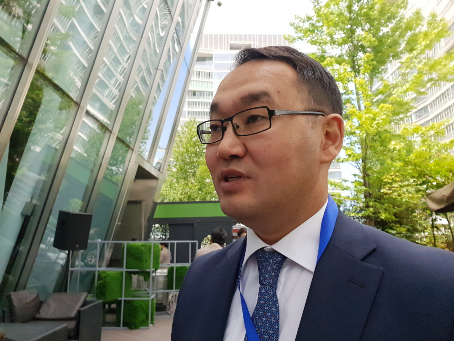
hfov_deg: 67.3
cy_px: 170
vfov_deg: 53.1
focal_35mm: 26
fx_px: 341
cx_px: 227
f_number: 2.4
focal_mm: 4.3
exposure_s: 1/4000
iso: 640
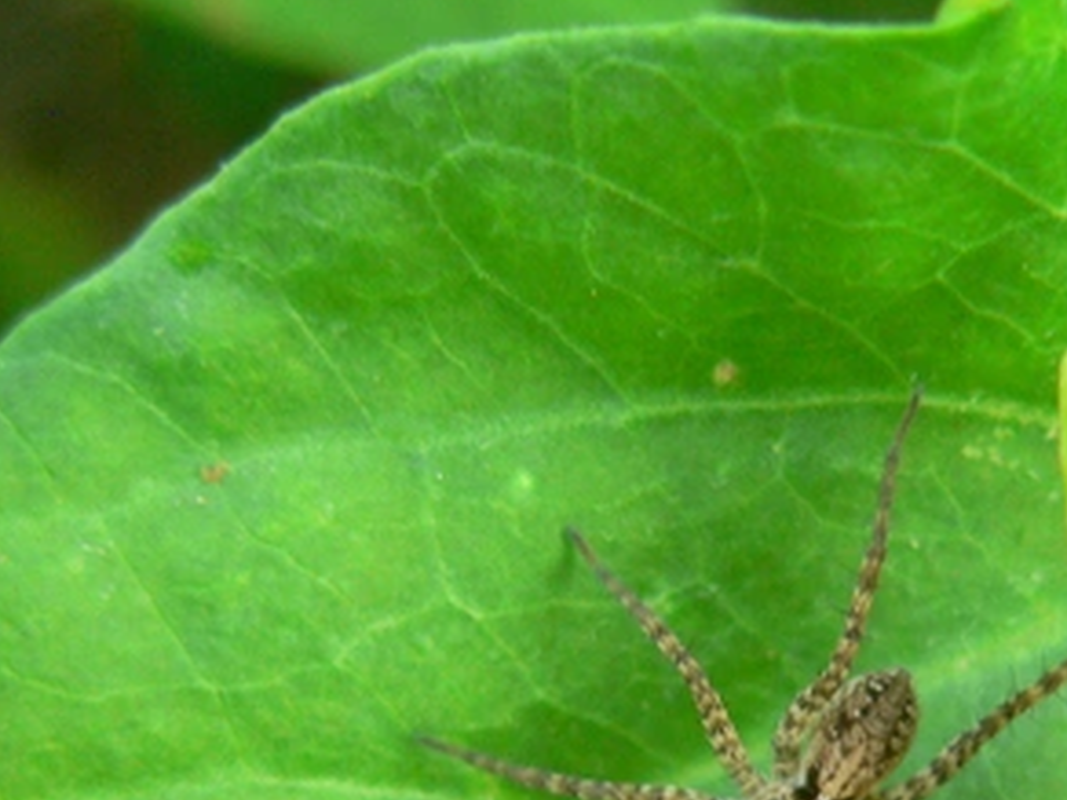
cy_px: 767
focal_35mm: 191
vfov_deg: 7.7
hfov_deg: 10.3
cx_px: 713
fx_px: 5887
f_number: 2.8
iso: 200
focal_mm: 14.5
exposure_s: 1/50
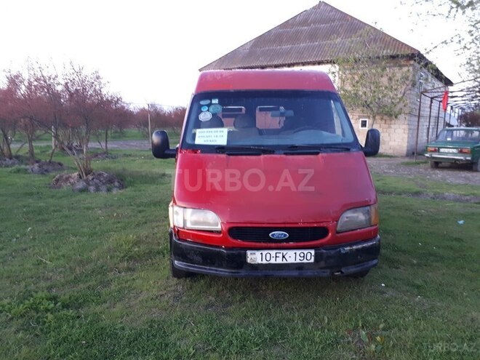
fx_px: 374
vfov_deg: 51.4
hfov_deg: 65.3
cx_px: 240
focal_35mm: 27
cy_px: 180
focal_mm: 3.6
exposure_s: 1/25
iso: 160
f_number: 1.9
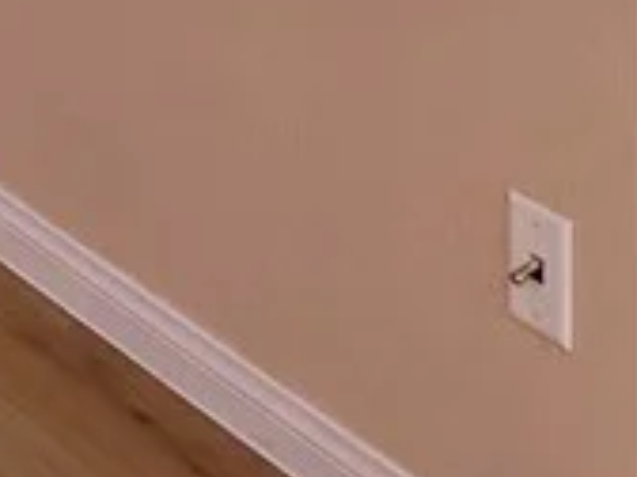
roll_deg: -0.6
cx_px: -1301
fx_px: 2687
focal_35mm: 146
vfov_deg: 8.5
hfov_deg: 10.0
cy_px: -939
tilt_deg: -0.6
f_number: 1.78
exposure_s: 1/60
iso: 250
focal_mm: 6.76
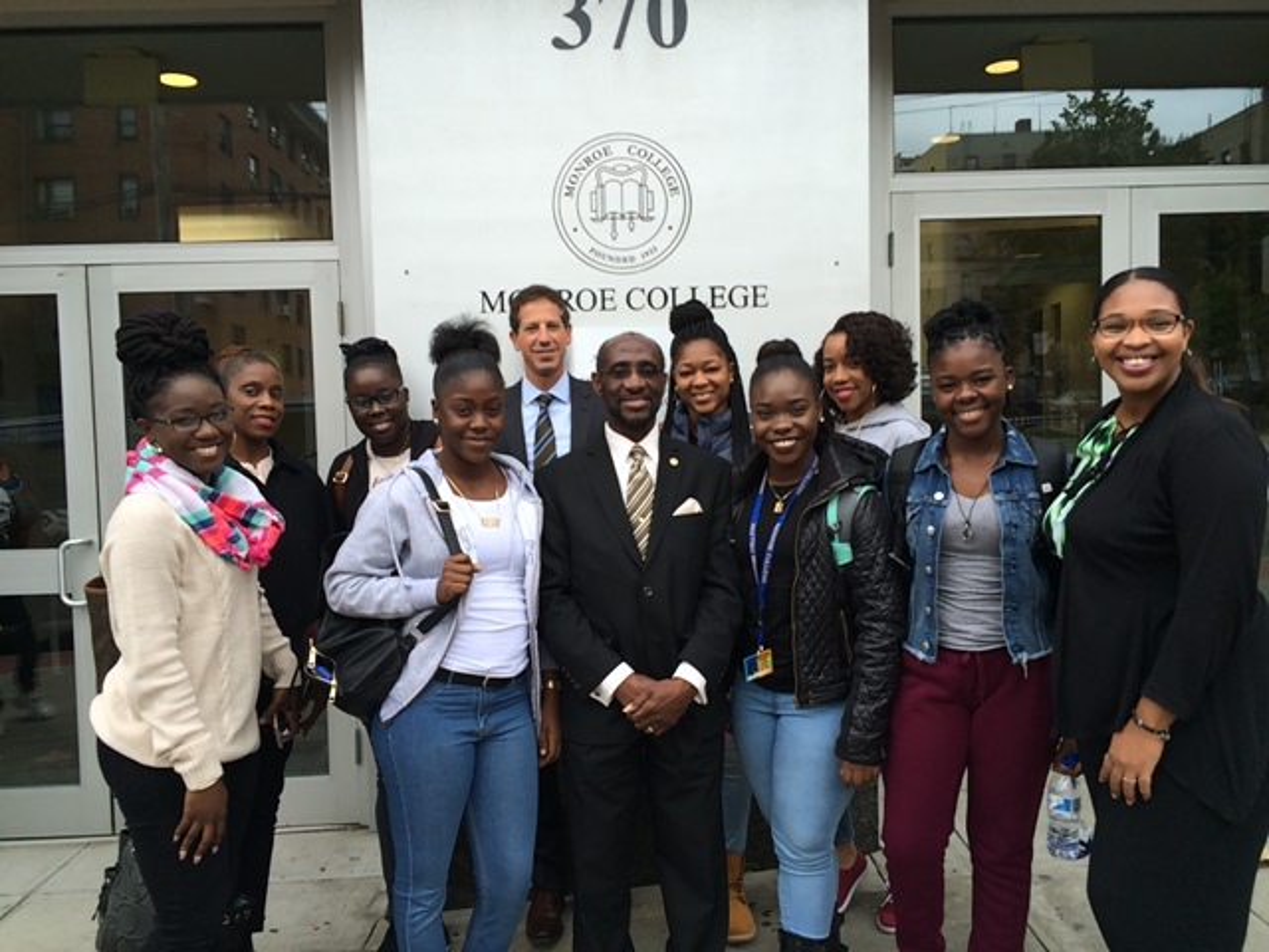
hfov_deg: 61.7
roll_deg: -0.5
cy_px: 476
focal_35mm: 29
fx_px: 1063
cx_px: 634
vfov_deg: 48.2
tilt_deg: -4.5
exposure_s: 1/290
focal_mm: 4.15
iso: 32
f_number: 2.2
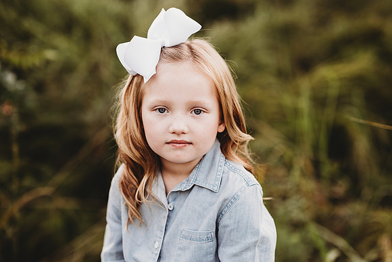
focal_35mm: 85
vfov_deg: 16.1
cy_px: 131
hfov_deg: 23.9
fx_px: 926
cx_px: 196
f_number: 2.2
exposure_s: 1/160
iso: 80
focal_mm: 85
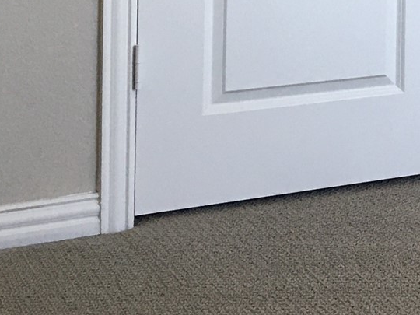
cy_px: -220
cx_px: 675
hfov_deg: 16.0
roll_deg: -0.7
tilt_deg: +2.4
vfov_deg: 12.5
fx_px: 1335
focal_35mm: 110
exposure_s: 1/30
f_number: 2.2
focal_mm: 4.15
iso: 40
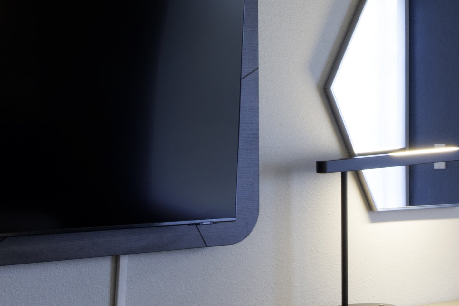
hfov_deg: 14.5
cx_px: 826
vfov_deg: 10.7
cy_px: 459
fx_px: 1581
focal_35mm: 124
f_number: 13
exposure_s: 1/1.67
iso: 400
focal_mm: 24
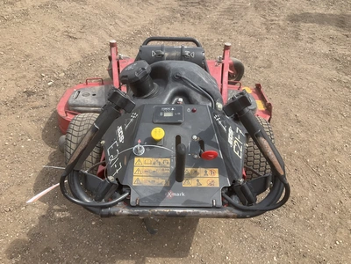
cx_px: 176
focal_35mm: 29
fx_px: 294
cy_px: 132
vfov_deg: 48.2
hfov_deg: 61.7
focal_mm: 3
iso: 25
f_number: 1.8
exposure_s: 1/912
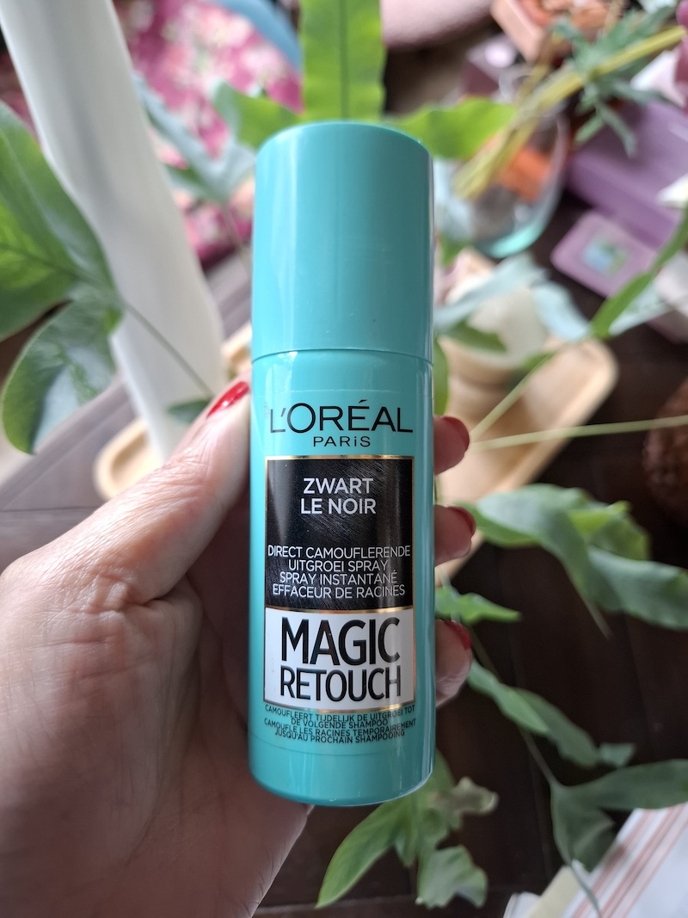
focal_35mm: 23
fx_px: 610
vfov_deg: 73.9
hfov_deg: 58.9
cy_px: 459
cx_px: 344
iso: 250
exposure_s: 1/120
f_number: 1.8
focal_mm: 5.54
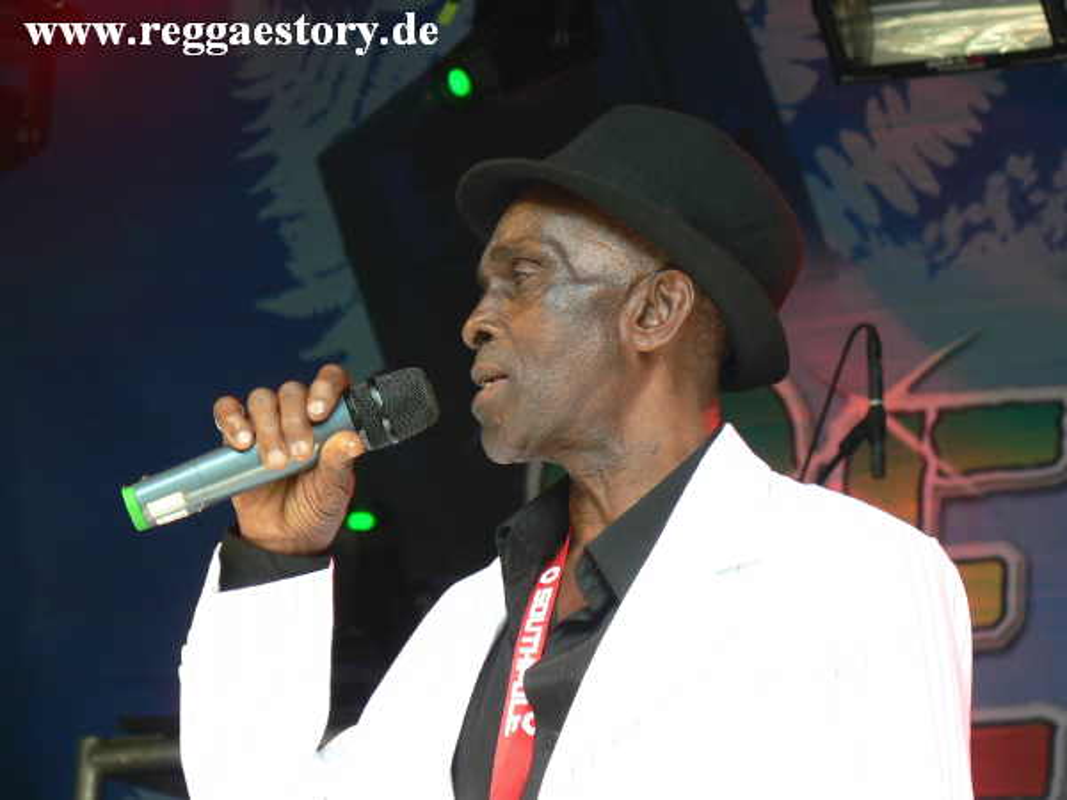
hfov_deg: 10.5
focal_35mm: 188
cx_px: 534
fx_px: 5795
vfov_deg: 7.9
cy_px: 400
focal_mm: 32.3
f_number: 3.3
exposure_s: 1/40
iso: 64
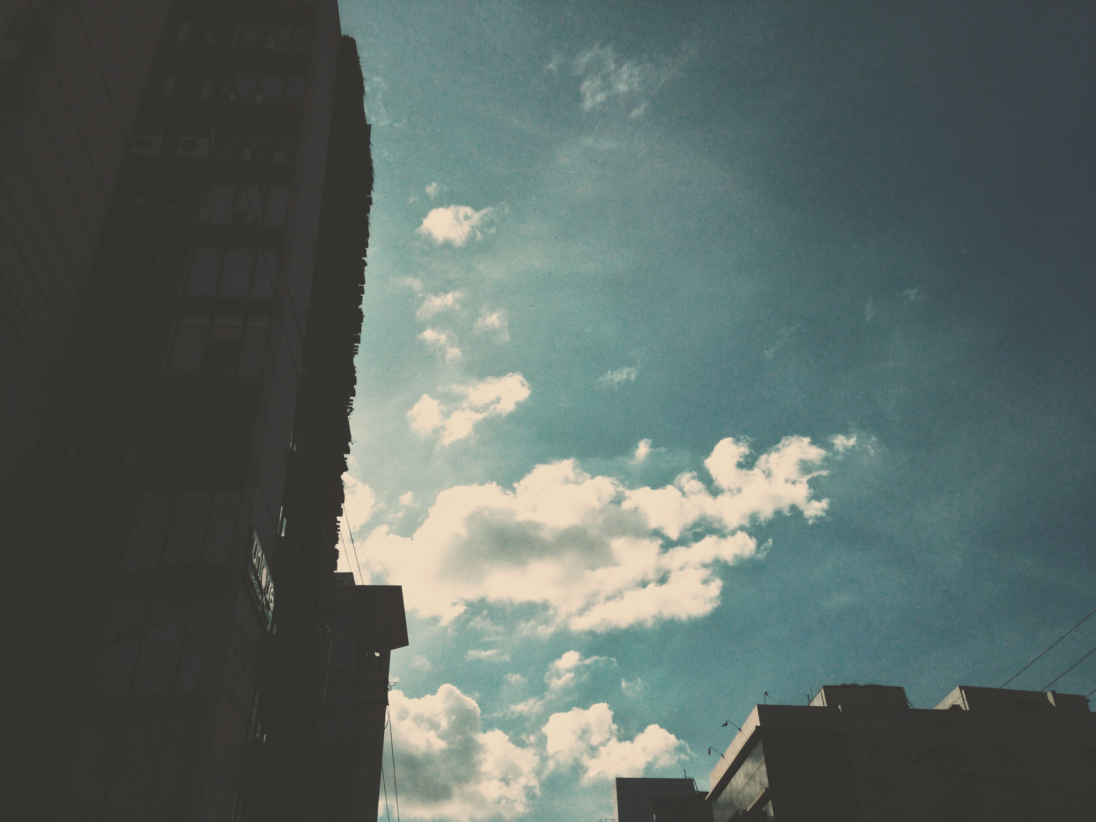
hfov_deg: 55.4
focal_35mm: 33
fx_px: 1045
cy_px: 411
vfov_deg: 42.9
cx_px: 548
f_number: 2.4
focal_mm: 4.12
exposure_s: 1/9091
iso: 50
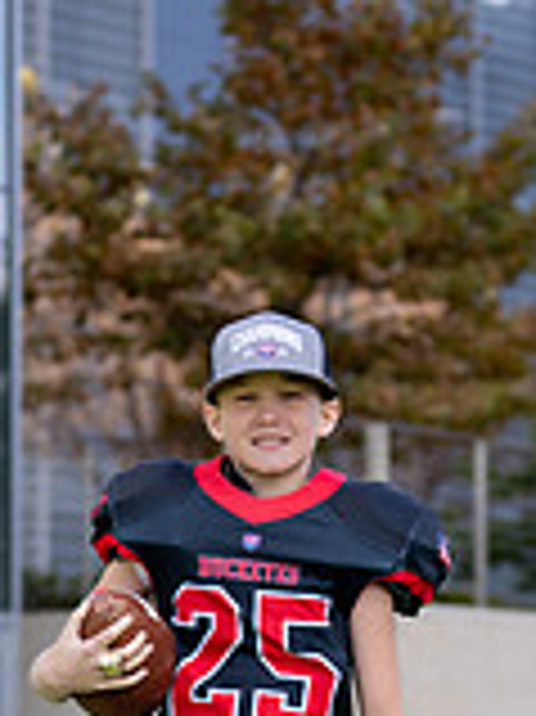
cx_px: 288
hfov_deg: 5.9
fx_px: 5210
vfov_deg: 7.8
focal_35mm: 252
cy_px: 810
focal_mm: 70
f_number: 2.8
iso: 100
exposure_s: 1/500
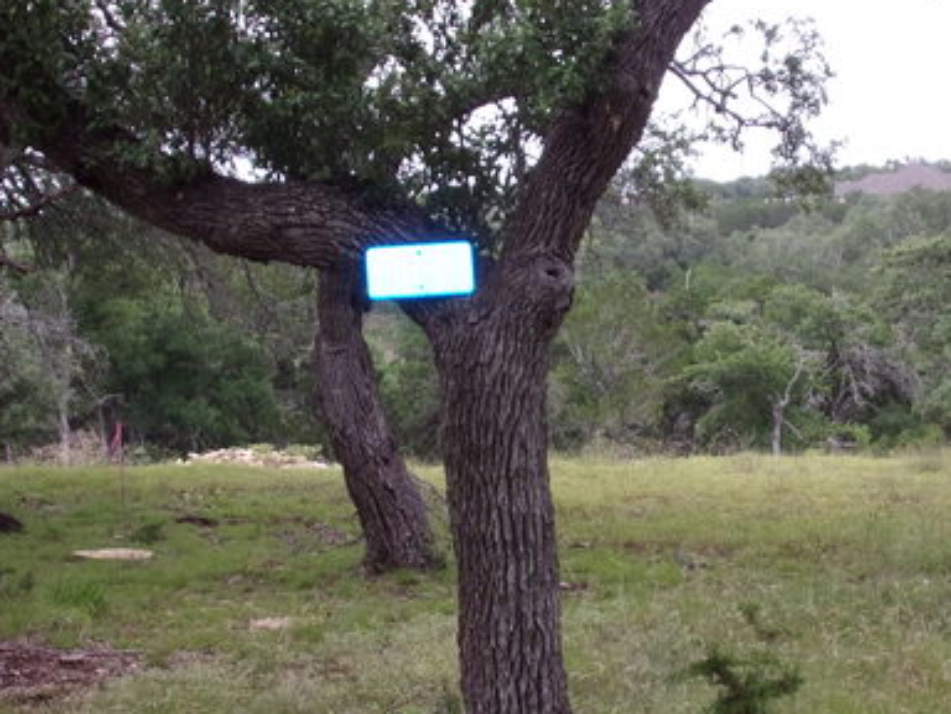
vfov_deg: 16.4
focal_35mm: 90
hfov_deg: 21.7
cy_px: 345
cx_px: 644
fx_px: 2473
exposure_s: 1/220
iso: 80
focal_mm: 9.8
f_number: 4.3
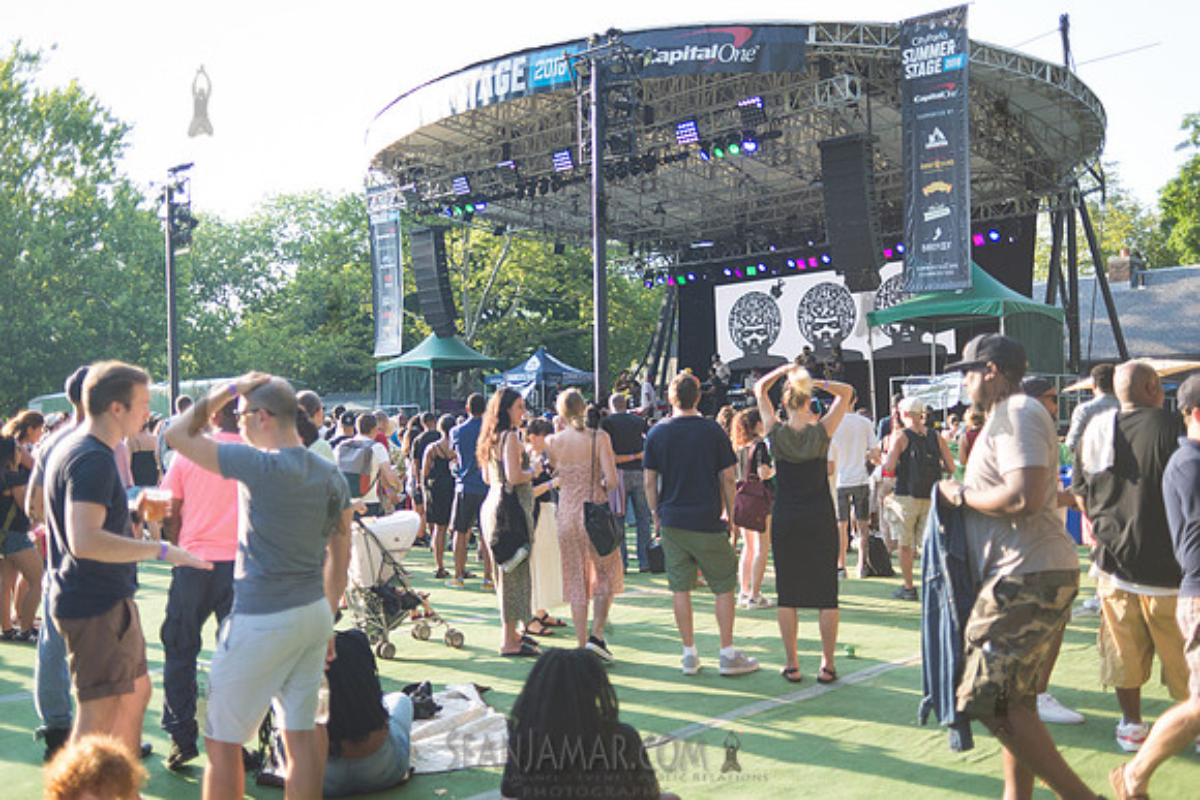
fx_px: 1167
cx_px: 600
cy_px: 400
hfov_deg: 54.4
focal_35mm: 35
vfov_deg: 37.9
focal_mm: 35
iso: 500
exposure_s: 1/2500
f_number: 2
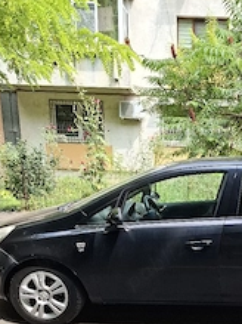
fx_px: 392
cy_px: 271
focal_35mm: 42
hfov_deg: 33.0
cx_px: 204
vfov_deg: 42.3
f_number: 1.8
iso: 50
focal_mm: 5.54
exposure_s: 1/476
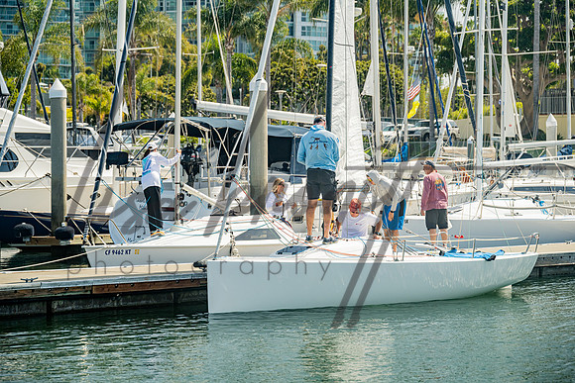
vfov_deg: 12.5
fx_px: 1757
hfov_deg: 18.6
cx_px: 288
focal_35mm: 110
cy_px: 192
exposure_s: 1/500
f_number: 6.3
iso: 250
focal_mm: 110
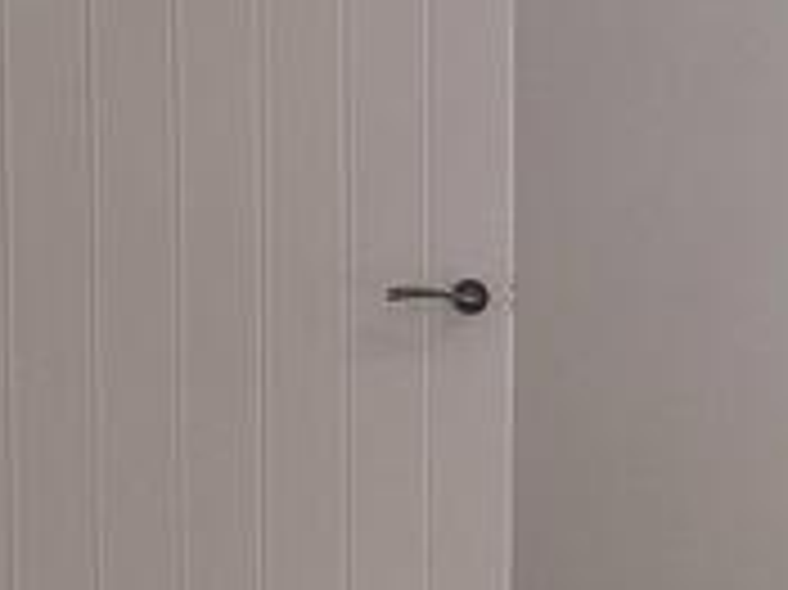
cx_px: 1058
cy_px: 604
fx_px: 3594
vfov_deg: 9.3
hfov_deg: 12.1
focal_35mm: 158
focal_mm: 3.58
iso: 50
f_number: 1.9
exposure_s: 1/100
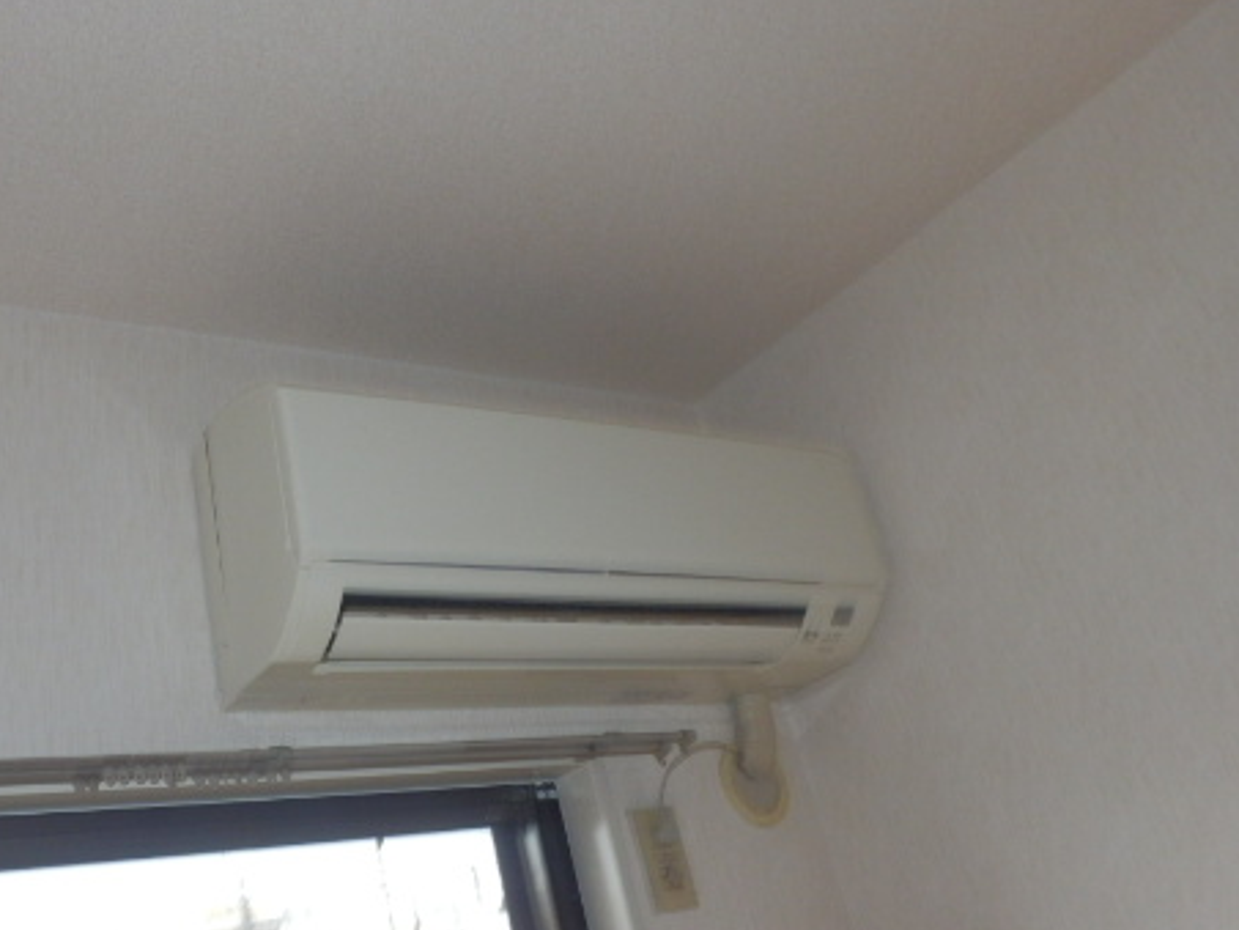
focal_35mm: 34
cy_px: 557
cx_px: 387
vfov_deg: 41.6
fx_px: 1217
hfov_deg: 52.6
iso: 250
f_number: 3
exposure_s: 1/30
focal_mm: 4.2
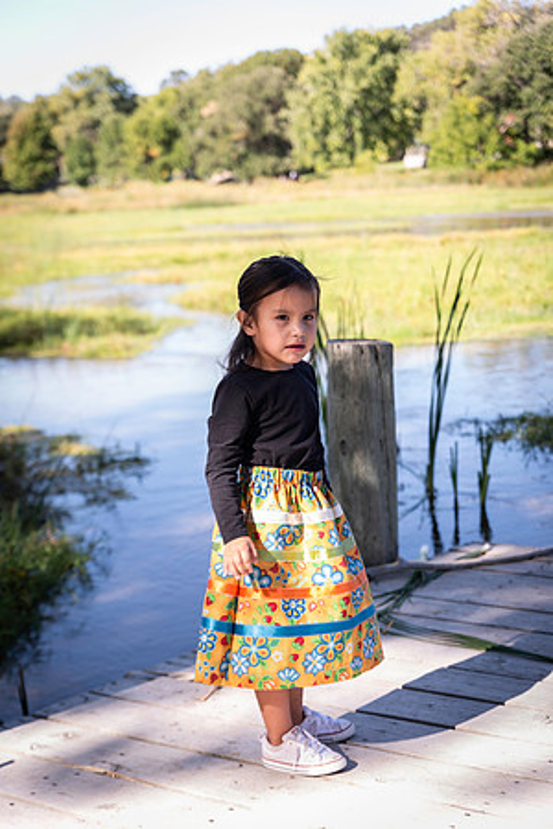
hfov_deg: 22.6
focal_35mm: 60
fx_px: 1382
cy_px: 414
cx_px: 276
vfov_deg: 33.4
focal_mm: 60
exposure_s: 1/125
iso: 80
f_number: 3.2
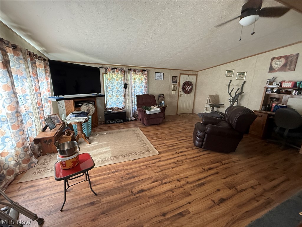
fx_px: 122
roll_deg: -1.0
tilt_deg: -14.0
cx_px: 151
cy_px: 114
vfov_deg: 85.7
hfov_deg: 102.1
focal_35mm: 14
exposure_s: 1/73
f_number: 2.2
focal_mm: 2.22
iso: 400
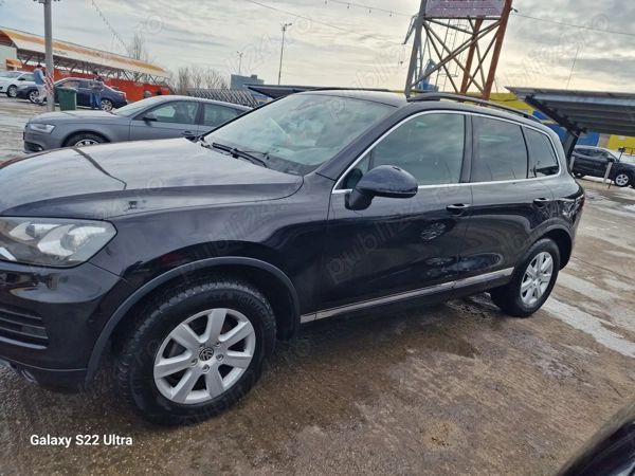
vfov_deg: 58.9
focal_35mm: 23
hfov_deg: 73.9
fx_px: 422
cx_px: 318
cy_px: 238
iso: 50
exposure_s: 1/756
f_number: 1.8
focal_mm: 6.4
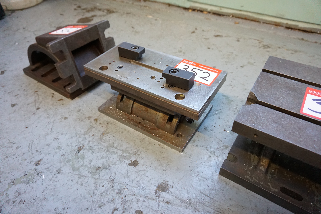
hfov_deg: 73.7
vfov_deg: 53.1
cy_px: 107
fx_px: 214
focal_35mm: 24
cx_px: 160
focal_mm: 16
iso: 2500
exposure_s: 1/160
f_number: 3.5
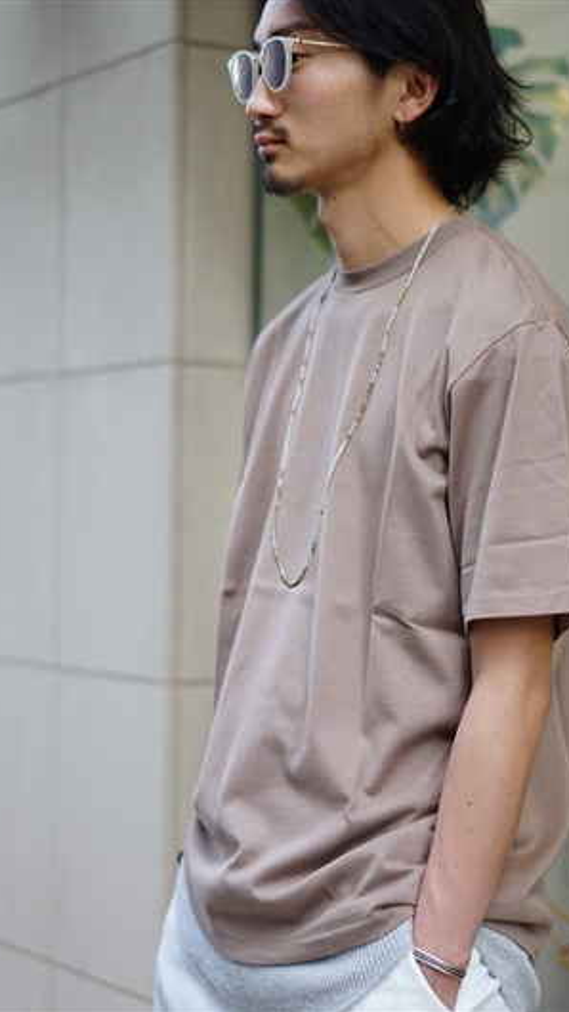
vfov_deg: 24.5
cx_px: 458
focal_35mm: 87
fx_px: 2334
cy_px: 507
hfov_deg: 13.8
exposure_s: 1/160
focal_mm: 55
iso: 100
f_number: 1.8
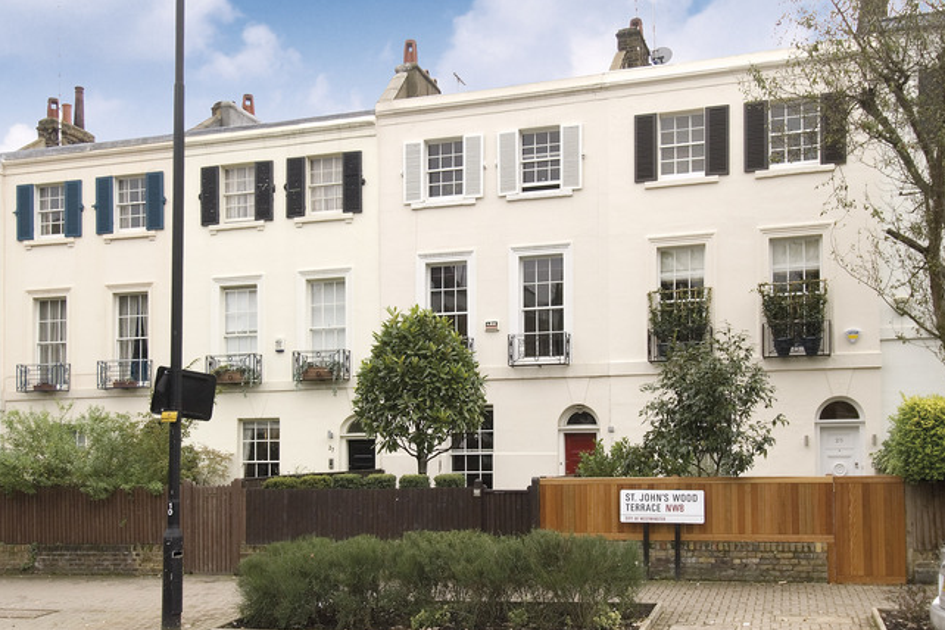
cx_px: 472
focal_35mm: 37
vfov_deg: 35.9
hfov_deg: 51.9
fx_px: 971
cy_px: 311
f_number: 5.6
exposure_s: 1/200
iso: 400
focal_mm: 24
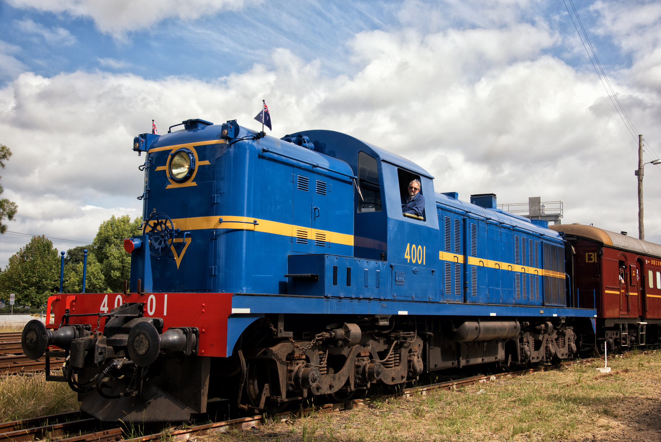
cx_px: 330
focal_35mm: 38
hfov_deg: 50.7
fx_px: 698
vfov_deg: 35.1
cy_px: 221
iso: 200
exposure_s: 1/500
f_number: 7.1
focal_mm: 38
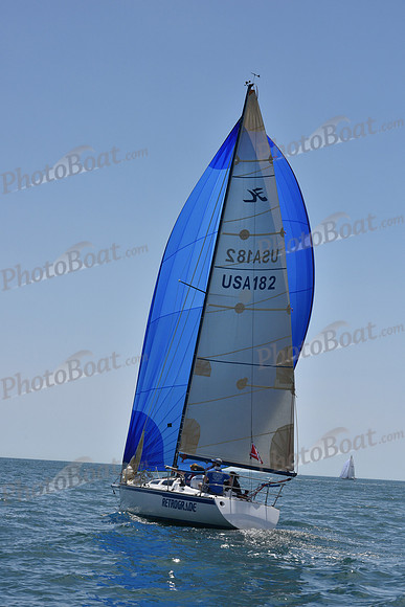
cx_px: 202
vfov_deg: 27.0
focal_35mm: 75
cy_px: 304
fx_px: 1265
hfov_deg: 18.2
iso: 400
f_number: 10
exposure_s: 1/800
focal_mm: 75
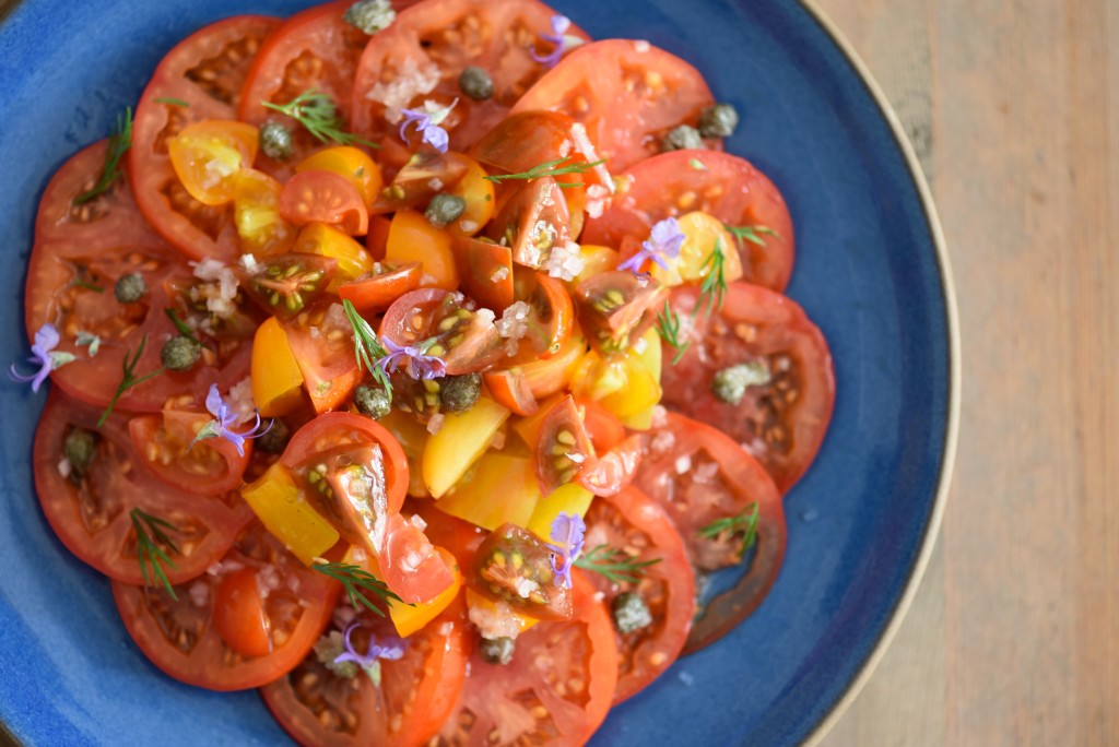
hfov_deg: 19.4
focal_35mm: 105
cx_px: 560
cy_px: 374
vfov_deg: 13.1
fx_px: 3265
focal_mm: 105
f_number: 4
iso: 800
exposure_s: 1/250
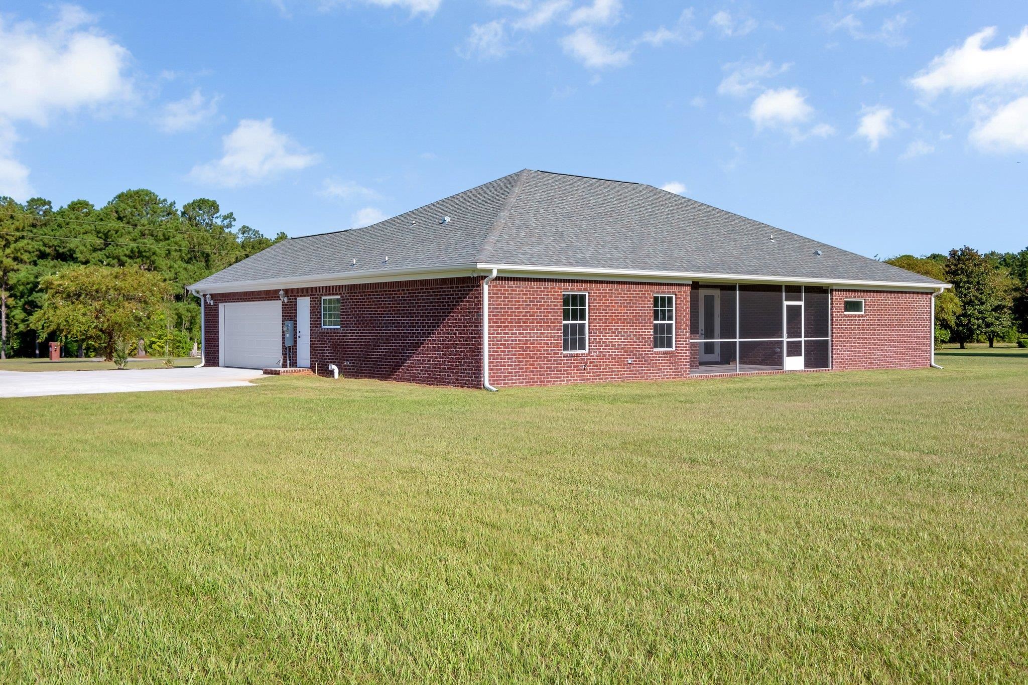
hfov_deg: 55.8
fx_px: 971
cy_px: 342
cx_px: 514
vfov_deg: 38.9
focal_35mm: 34
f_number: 8
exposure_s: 1/850
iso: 250
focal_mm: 22.9
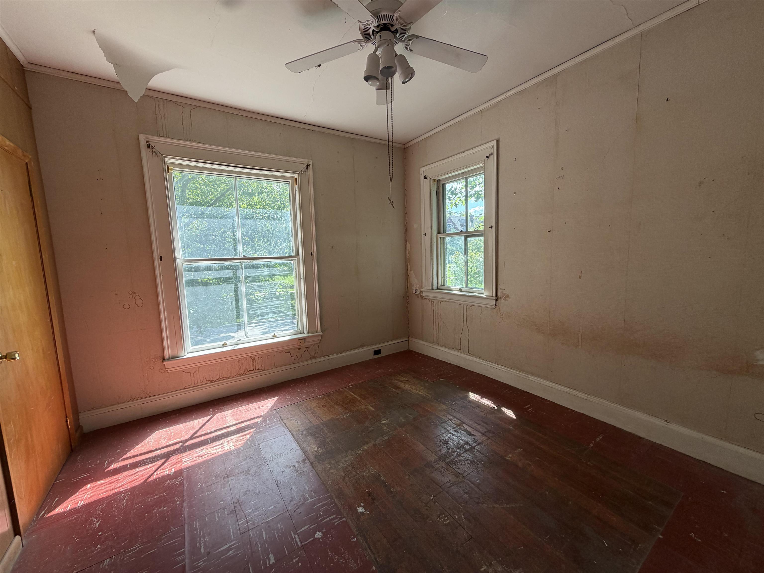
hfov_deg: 102.1
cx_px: 382
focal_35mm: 14
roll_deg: +2.5
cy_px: 286
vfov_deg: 85.7
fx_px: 309
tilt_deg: -5.5
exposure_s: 1/121
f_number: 2.2
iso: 80
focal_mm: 2.22
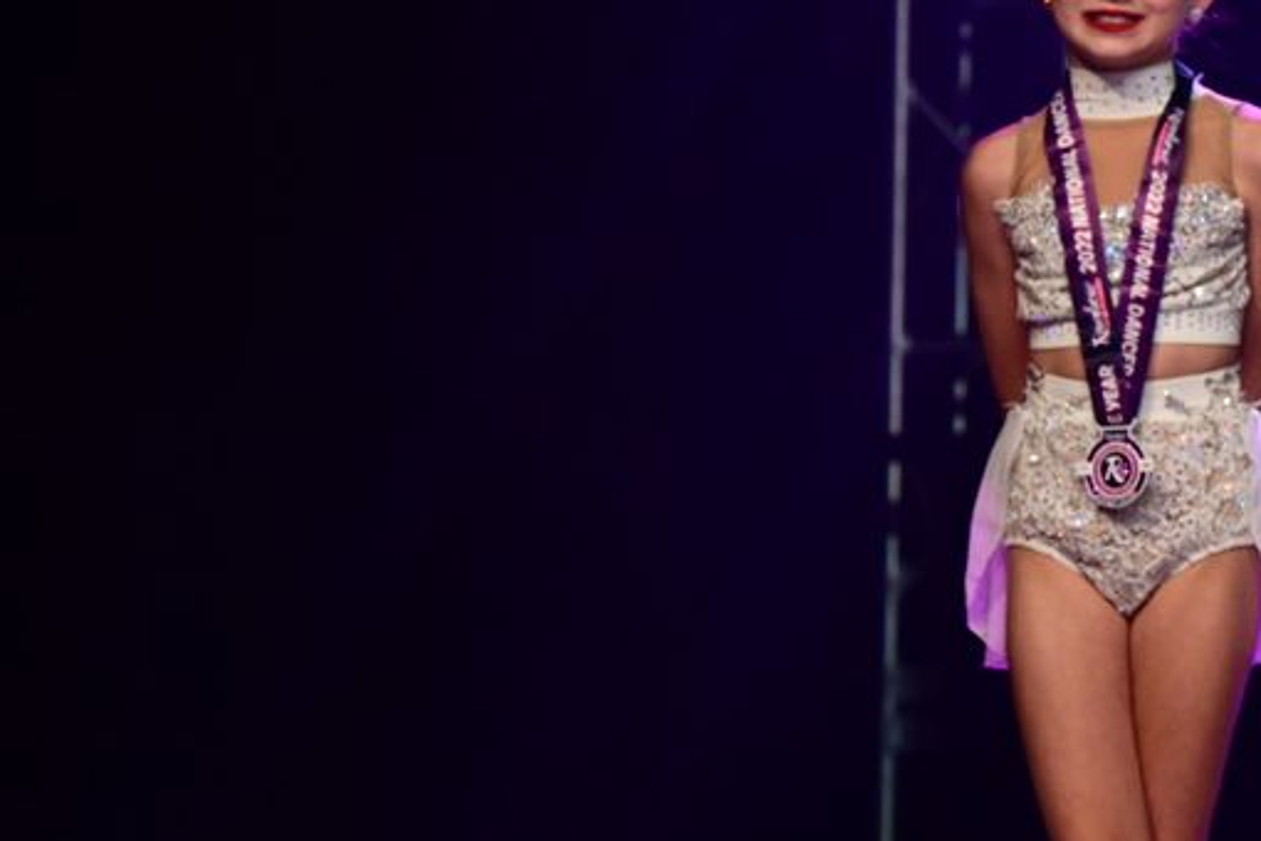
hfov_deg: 5.6
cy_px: 284
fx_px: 12889
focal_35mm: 368
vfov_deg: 3.7
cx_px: 1615
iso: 2000
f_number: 5
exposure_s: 1/400
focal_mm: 125
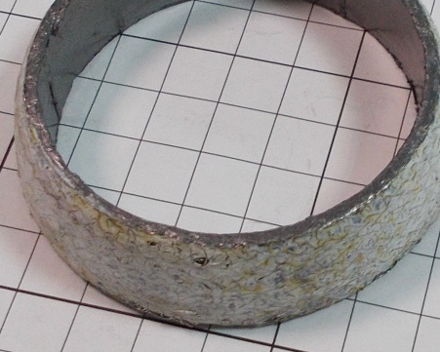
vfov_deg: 40.8
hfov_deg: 50.2
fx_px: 469
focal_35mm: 36
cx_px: 241
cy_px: 127
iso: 160
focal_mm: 4.6
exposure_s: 1/25
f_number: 3.2
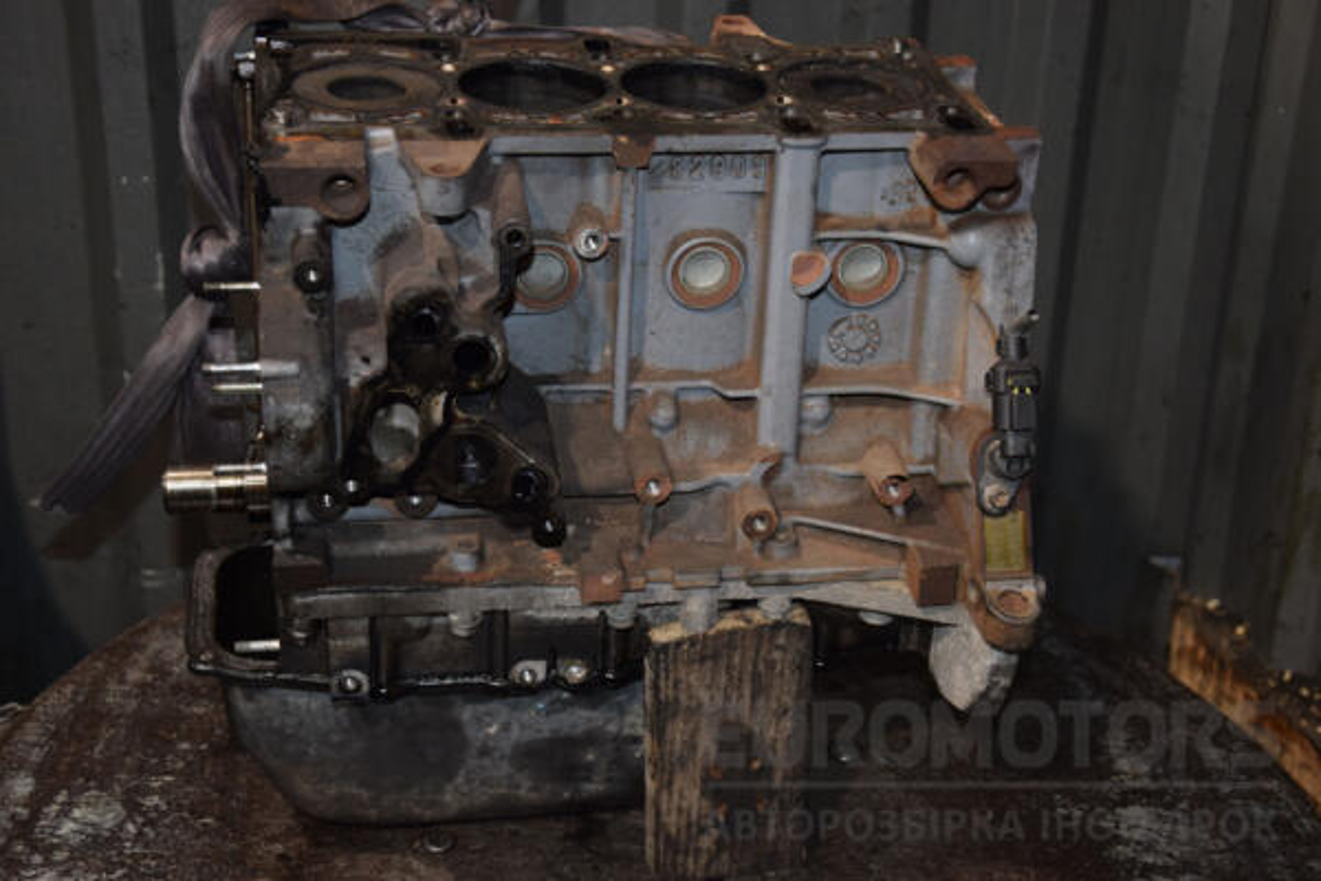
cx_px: 660
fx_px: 2091
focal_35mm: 57
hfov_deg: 35.1
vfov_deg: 23.8
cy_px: 440
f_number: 5
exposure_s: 1/60
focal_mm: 38
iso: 800
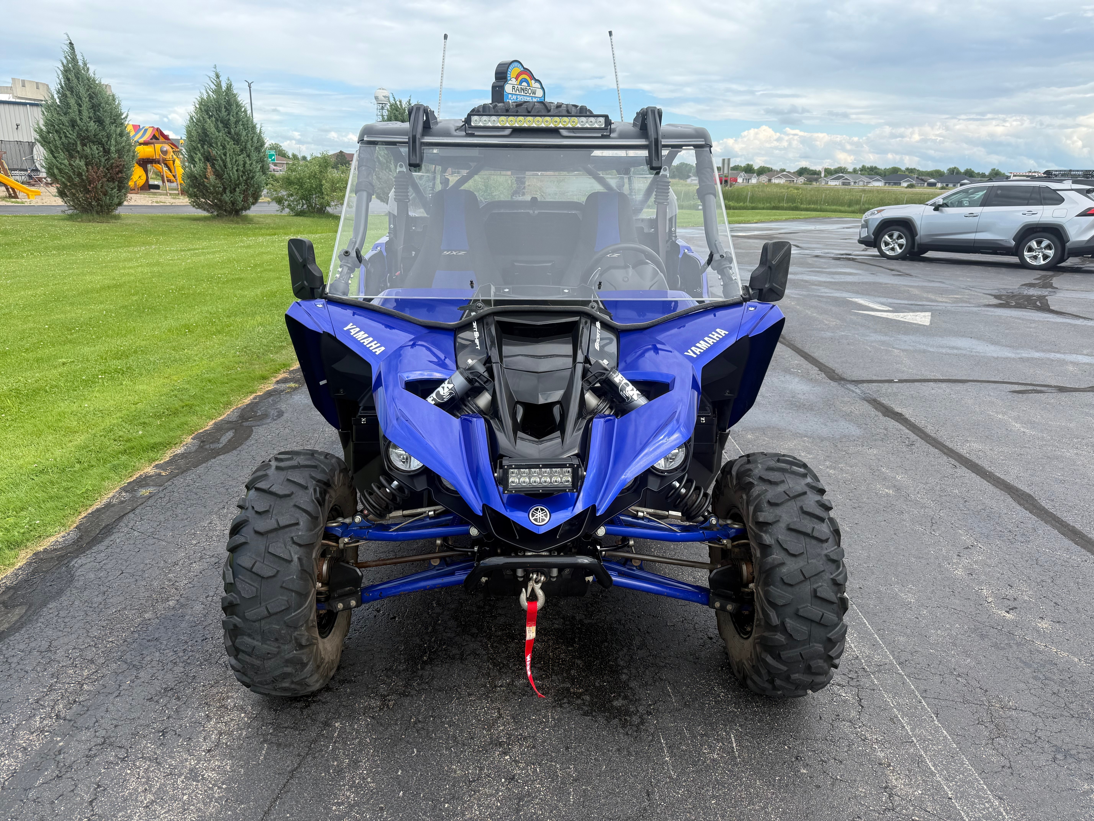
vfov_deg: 56.8
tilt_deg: -16.8
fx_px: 758
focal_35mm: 24
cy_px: 410
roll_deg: -1.2
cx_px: 547
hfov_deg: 71.6
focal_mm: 6.76
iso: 80
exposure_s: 1/1949
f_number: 1.78
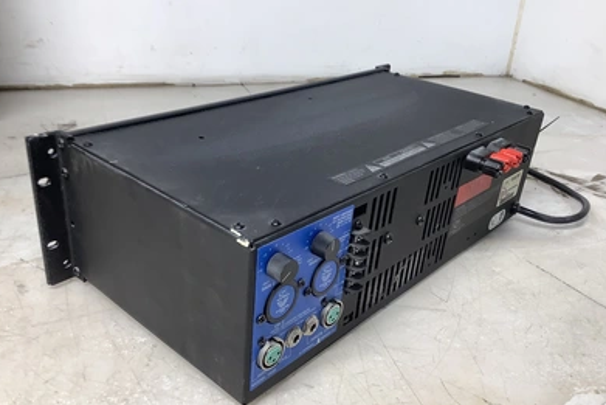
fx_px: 556
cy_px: 220
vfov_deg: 40.0
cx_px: 299
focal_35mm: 33
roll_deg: -4.2
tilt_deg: -25.9
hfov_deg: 57.2
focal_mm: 3.3
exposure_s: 1/60
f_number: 2.4
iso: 80
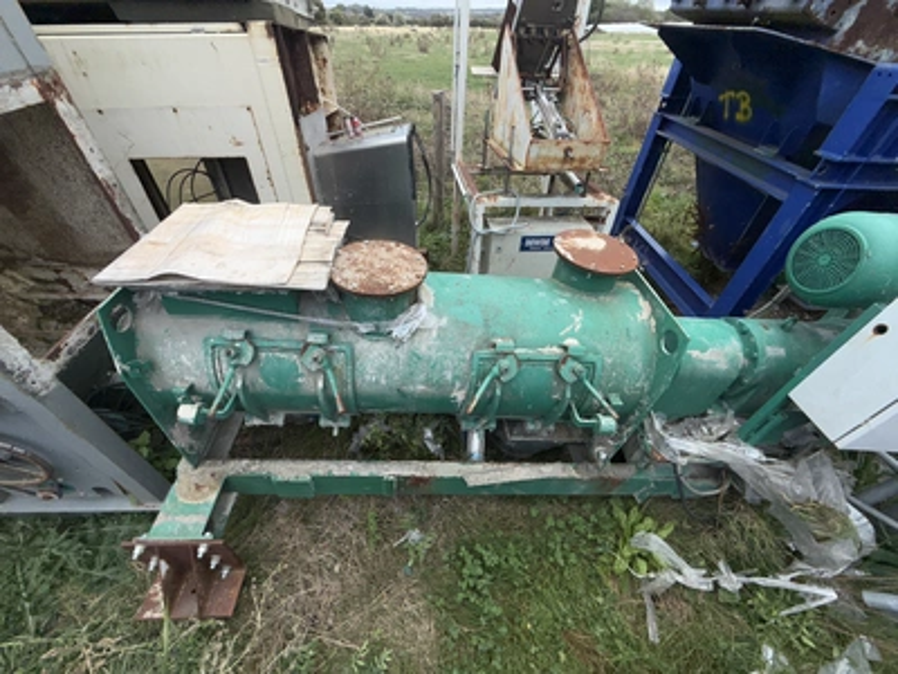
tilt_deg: -41.4
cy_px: 337
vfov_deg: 85.7
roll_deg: -0.9
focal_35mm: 14
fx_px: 363
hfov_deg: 102.1
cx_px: 449
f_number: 2.2
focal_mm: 2.22
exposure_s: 1/138
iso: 16
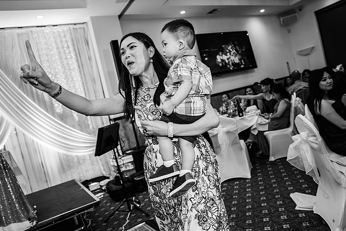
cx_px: 183
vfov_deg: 48.9
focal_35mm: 26
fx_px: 254
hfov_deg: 68.5
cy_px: 115
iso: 800
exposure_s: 1/160
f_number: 2.8
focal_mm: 24
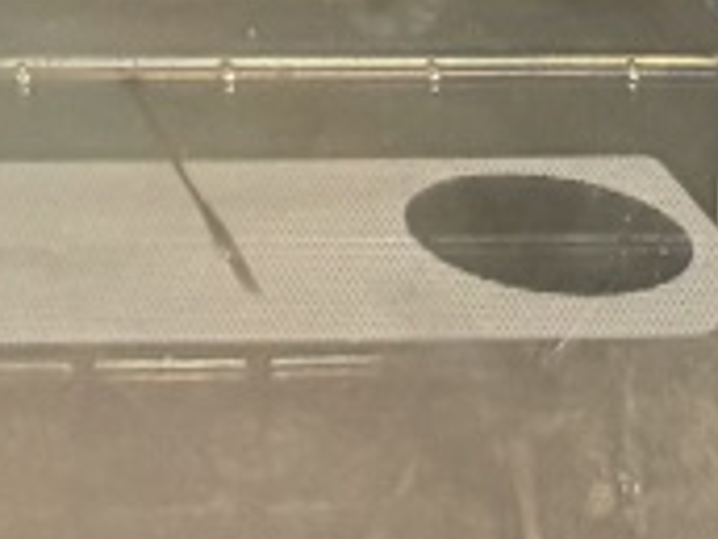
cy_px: -1007
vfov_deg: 7.3
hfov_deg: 10.1
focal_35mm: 184
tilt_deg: -52.6
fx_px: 3817
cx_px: -643
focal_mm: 6.76
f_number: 1.78
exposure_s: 1/60
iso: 320
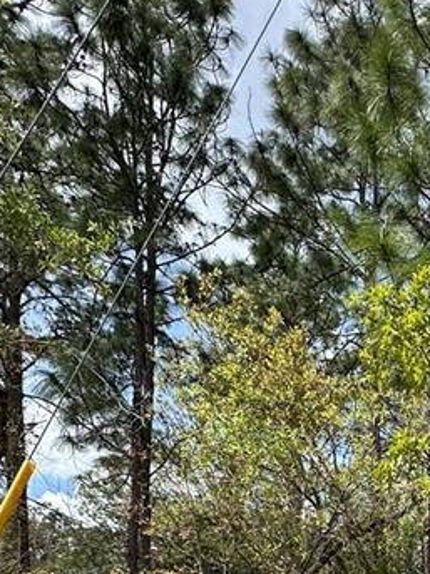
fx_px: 812
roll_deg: -2.9
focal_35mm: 49
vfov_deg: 31.5
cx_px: 542
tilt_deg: -4.1
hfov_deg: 25.9
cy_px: 715
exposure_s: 1/868
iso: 40
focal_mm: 2.22
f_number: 2.2
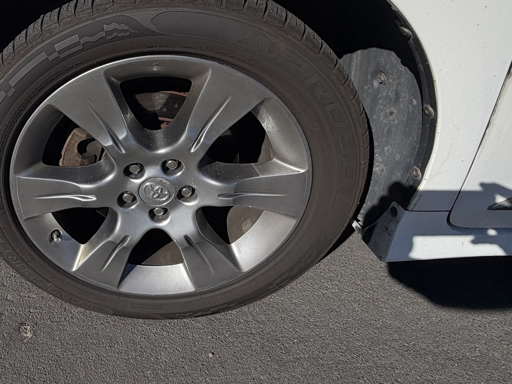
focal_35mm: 26
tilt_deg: -28.2
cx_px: 108
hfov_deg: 62.1
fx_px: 385
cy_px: 105
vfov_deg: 51.2
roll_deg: -0.8
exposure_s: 1/1961
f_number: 2.2
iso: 20
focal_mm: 2.22
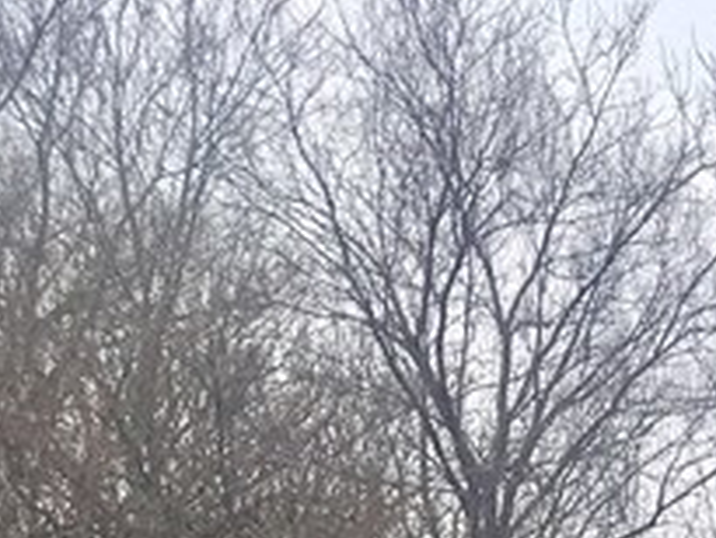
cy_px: 1240
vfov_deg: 9.3
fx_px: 3001
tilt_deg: +1.4
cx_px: 1551
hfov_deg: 11.8
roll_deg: -0.9
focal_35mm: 145
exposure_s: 1/651
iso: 25
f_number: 2.2
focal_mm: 4.15
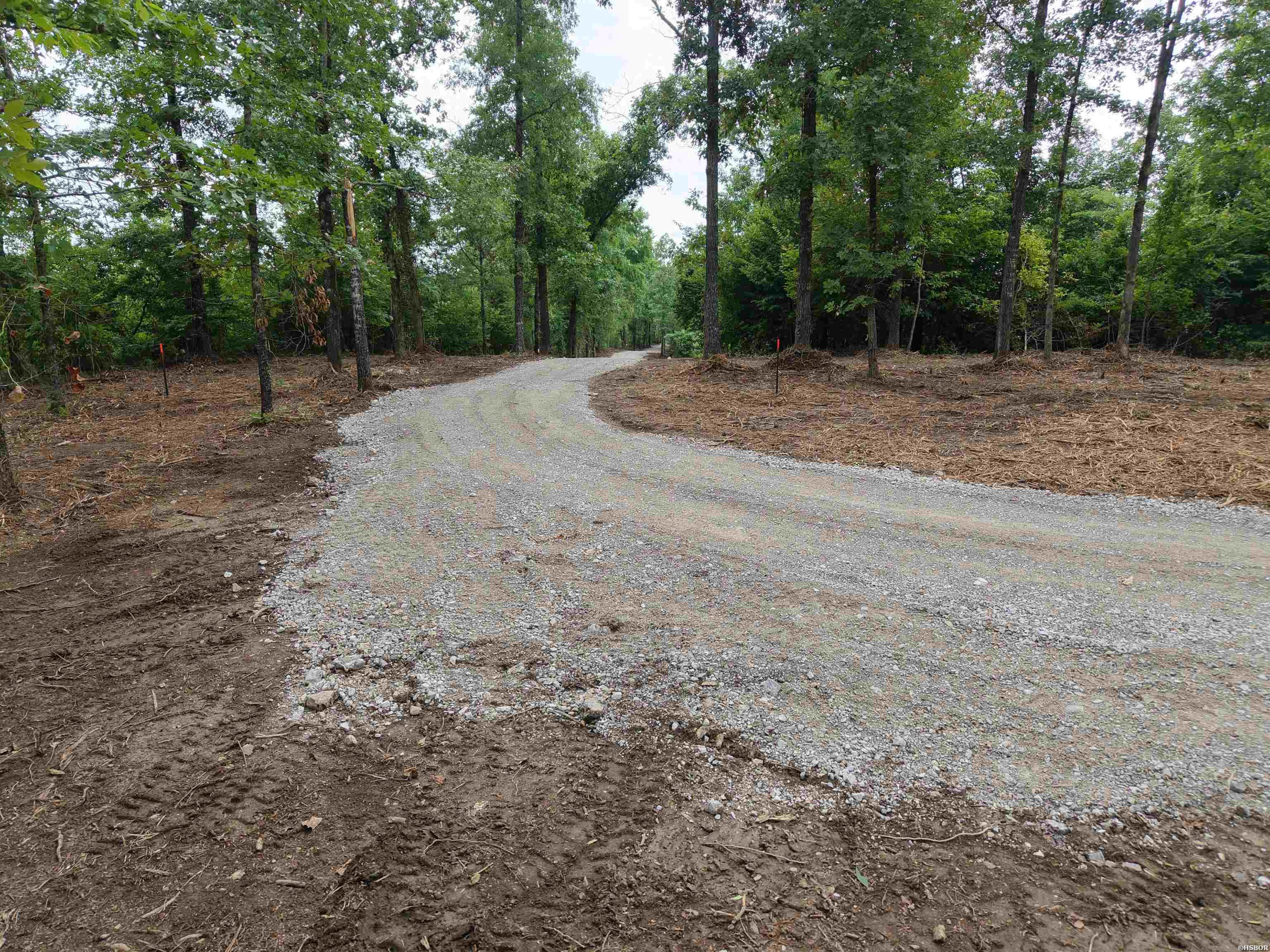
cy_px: 476
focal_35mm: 24
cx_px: 635
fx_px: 881
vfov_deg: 56.8
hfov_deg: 71.6
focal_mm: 8.67
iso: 100
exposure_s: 1/350
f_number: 1.8
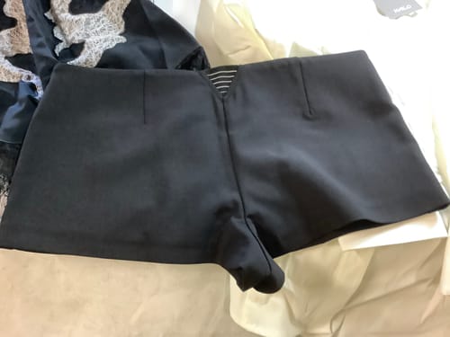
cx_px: 225
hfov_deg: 58.4
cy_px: 168
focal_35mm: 31
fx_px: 403
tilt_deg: -57.2
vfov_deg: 45.4
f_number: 2.4
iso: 400
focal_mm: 3.3
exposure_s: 1/25
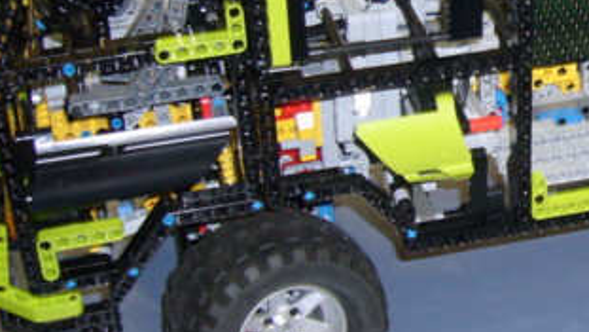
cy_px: 63
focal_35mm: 98
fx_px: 1531
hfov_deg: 21.0
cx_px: 593
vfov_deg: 12.3
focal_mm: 5.8
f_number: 2.8
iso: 100
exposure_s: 1/8
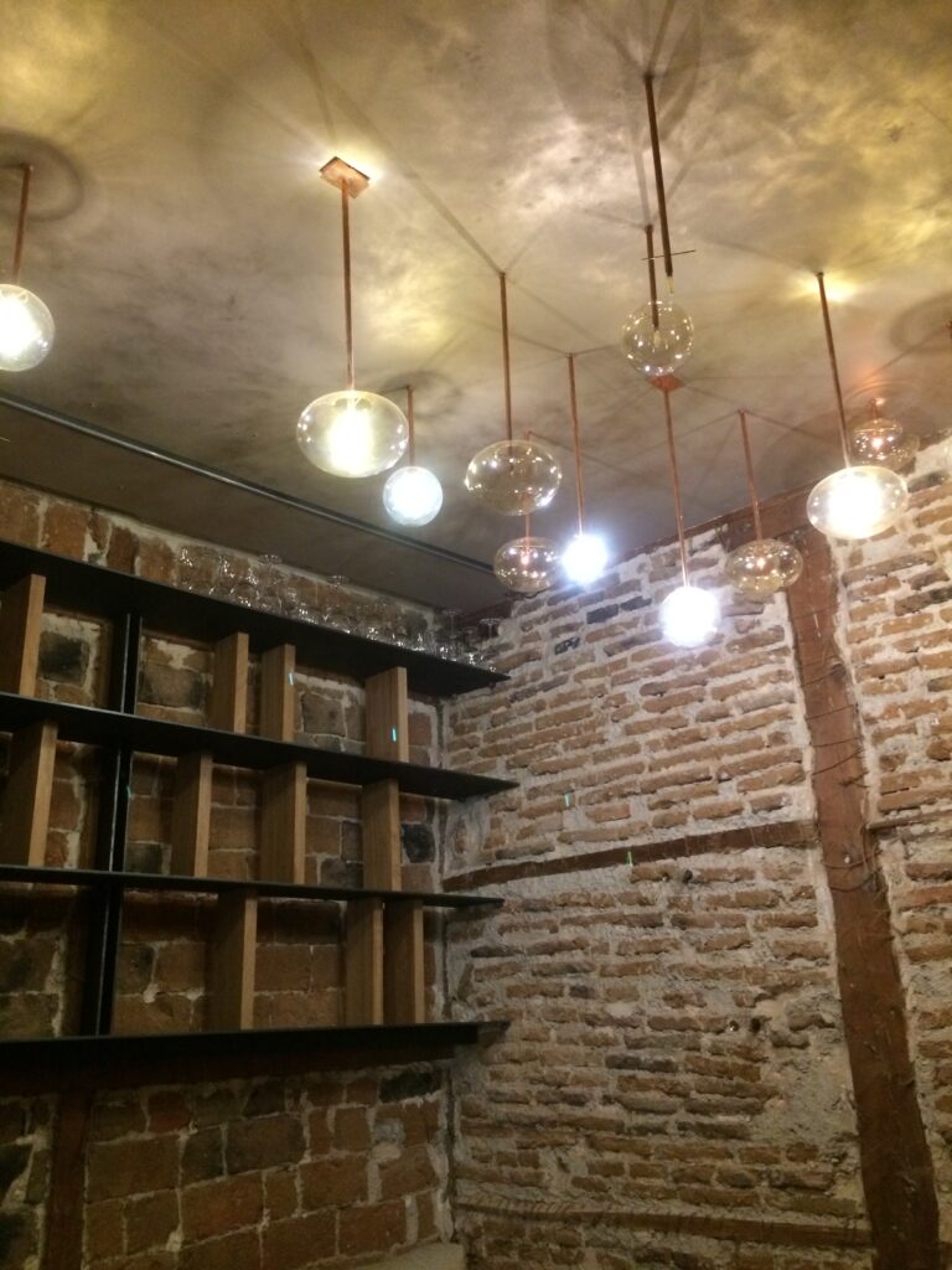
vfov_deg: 61.7
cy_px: 635
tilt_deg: +17.8
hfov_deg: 48.2
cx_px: 476
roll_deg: +2.4
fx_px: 1063
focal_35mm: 29
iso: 320
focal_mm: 4.15
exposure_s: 1/17
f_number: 2.2
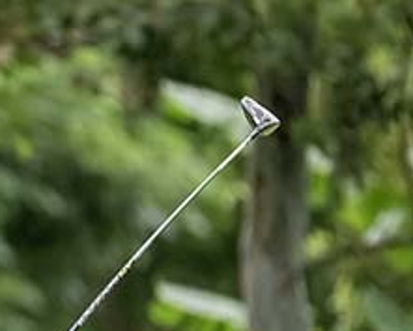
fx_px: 19957
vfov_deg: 0.9
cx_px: -306
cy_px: 507
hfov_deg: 1.2
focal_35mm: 1632
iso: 2200
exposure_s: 1/8000
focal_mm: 400
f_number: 2.8
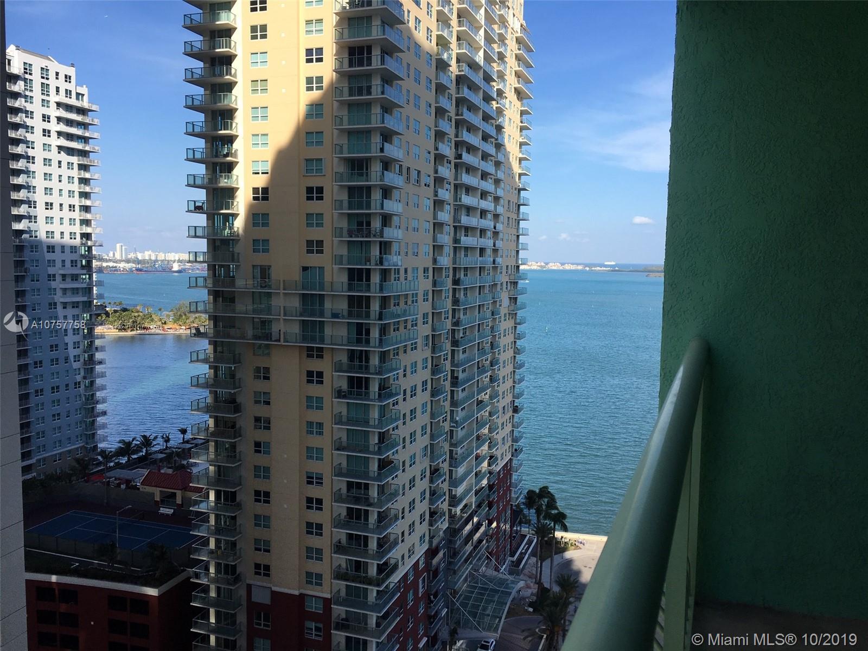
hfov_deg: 61.7
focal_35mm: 29
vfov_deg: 48.2
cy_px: 326
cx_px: 434
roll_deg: -1.1
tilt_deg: -4.6
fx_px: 727
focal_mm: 4.15
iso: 25
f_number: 2.2
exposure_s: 1/1399
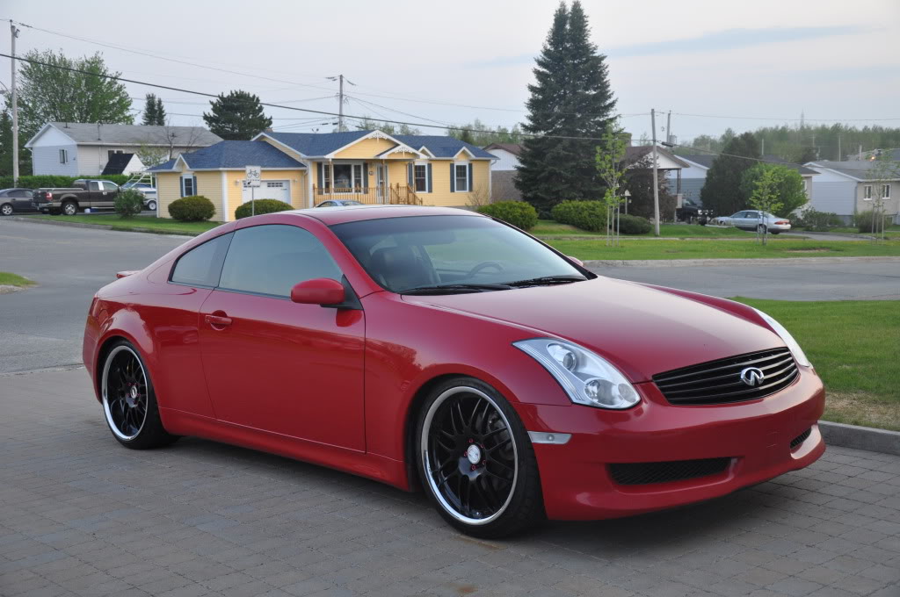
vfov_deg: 29.8
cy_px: 298
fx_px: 1124
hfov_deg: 43.7
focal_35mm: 45
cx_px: 450
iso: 400
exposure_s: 1/60
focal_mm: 30
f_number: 4.2
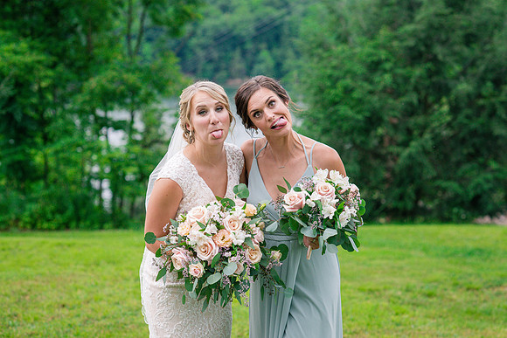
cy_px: 153
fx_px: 1310
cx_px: 277
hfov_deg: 21.9
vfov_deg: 14.7
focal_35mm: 93
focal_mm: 85
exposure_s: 1/2000
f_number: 3.5
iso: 500
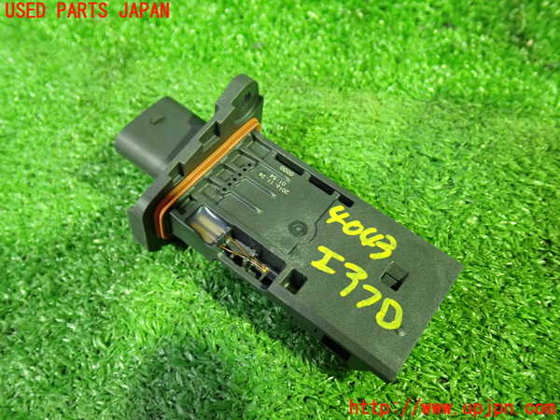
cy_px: 210
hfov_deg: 56.8
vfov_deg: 44.2
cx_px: 280
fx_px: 518
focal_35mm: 32
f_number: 2.4
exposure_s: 1/25
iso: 800
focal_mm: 5.79
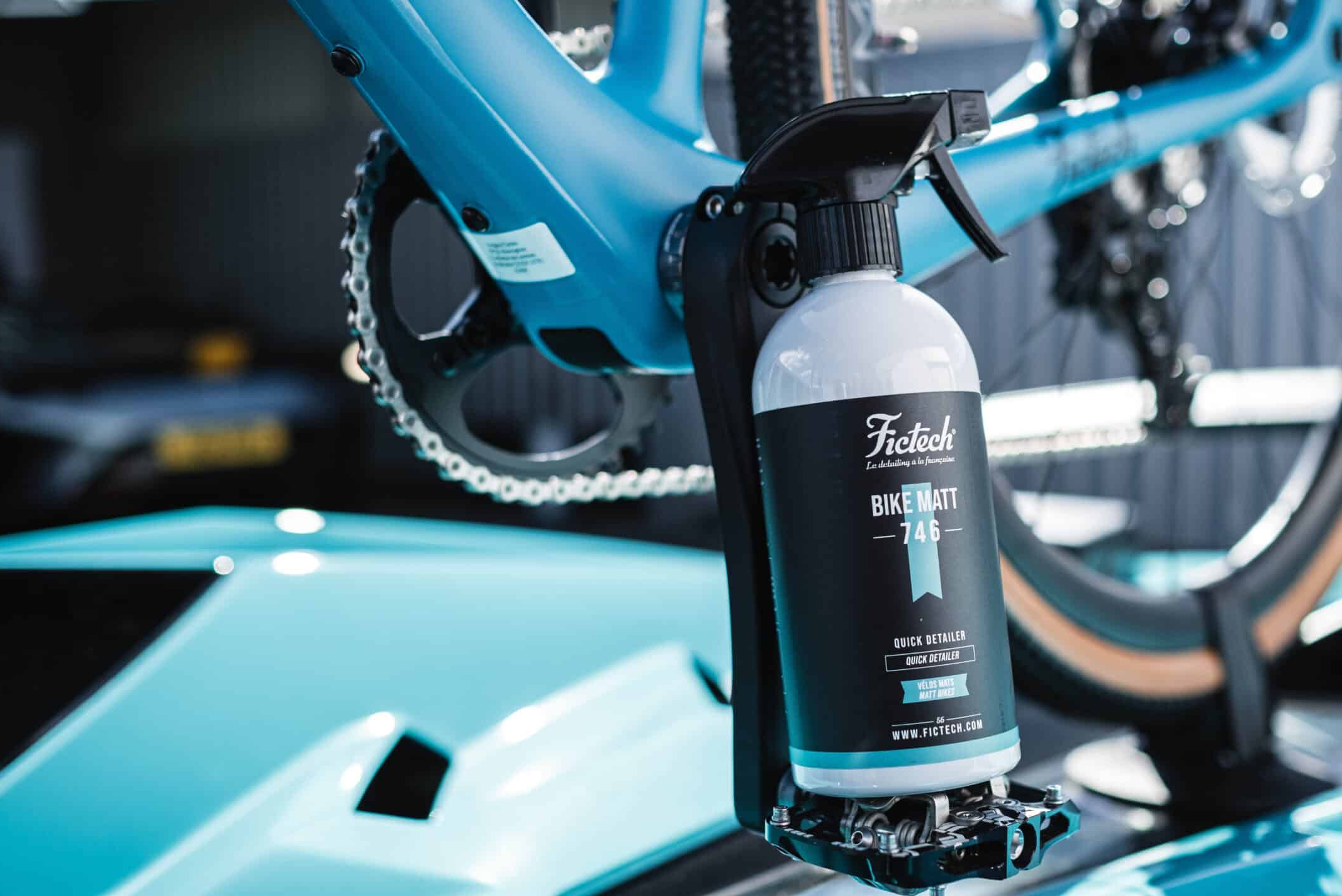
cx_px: 768
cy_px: 502
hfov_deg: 46.3
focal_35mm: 42
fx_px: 1566
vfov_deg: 31.9
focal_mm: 23
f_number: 2
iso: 160
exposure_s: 1/680
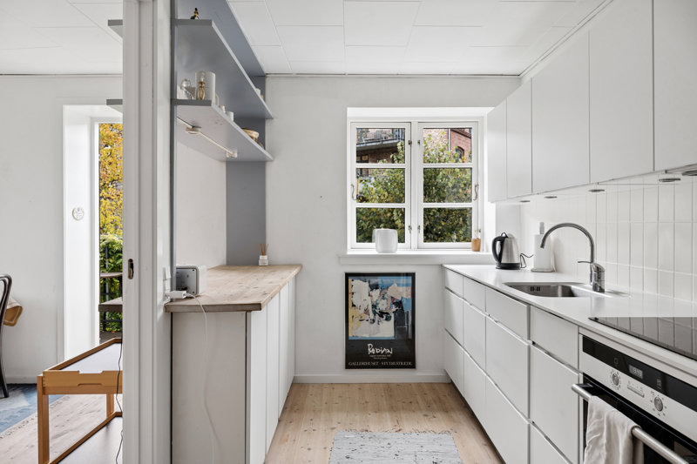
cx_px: 348
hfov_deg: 73.8
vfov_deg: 53.1
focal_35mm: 24
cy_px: 232
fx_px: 465
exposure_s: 1/20
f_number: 9
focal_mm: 24
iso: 160
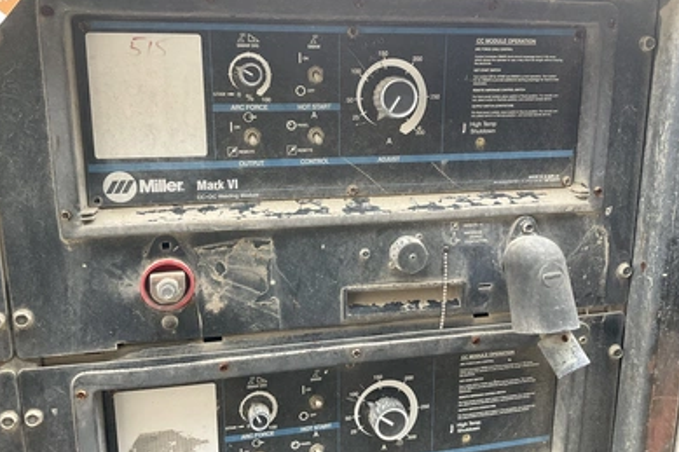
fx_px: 584
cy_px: 201
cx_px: 340
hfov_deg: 60.3
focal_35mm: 31
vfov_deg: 42.2
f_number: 1.8
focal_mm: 3
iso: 64
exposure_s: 1/83
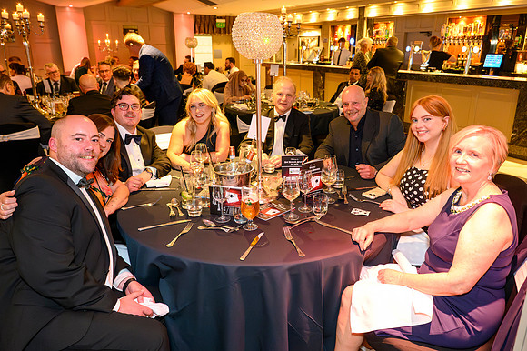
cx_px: 275
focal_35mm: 26
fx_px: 381
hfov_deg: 69.3
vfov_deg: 49.4
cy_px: 161
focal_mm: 24
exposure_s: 1/125
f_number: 4.5
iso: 20000
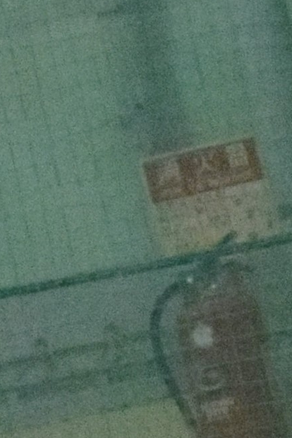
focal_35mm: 569
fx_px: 6915
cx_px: 689
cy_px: -40
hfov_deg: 2.4
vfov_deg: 3.6
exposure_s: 1/800
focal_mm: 80
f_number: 4.5
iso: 4000
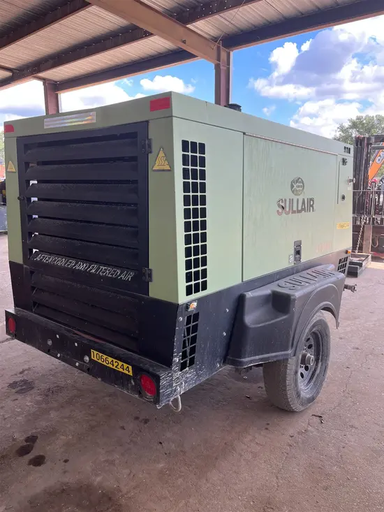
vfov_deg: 67.3
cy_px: 256
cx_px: 192
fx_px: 384
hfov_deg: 53.1
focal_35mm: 26
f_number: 1.6
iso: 50
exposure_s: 1/362
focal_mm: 5.1
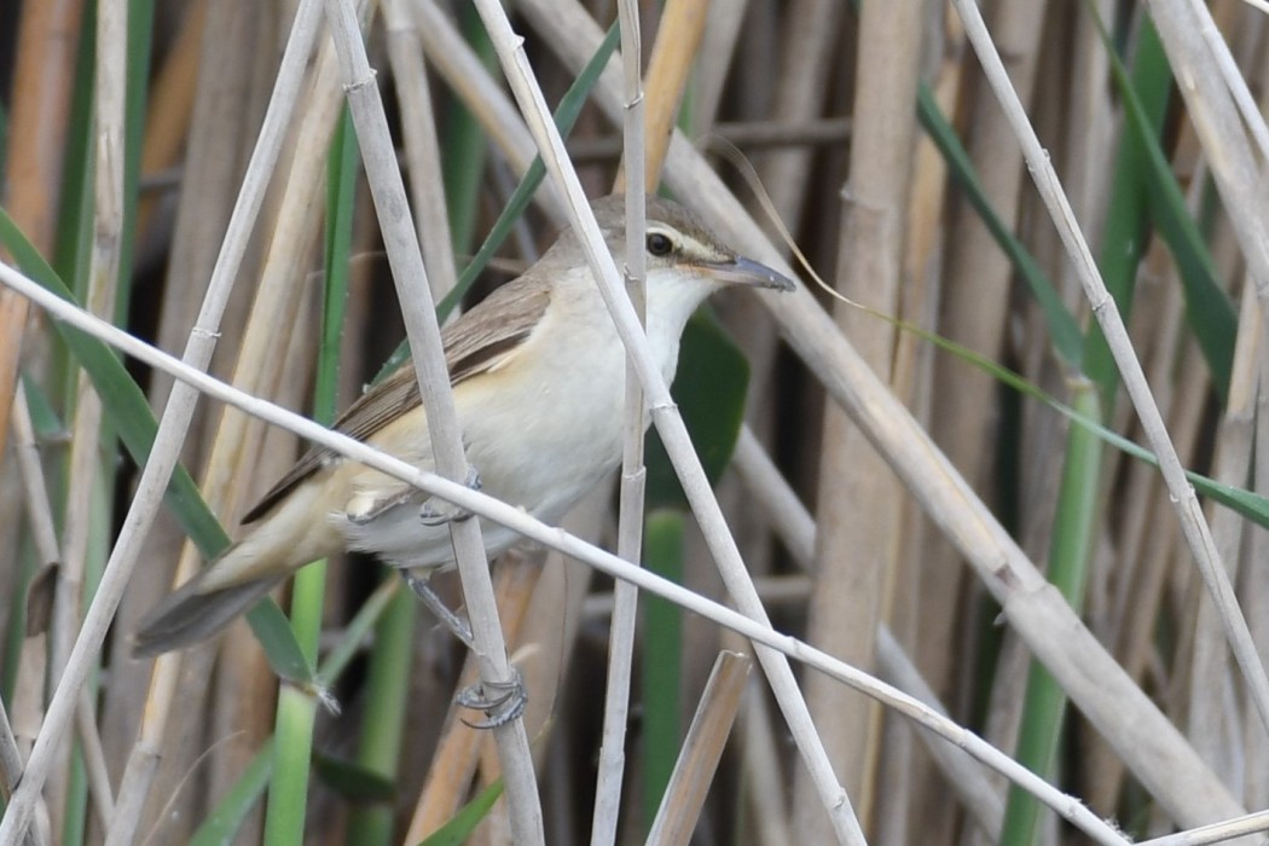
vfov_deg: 1.8
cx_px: 634
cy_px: 423
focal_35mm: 750
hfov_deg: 2.7
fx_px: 26435
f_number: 6.3
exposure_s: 1/125
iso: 250
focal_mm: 500
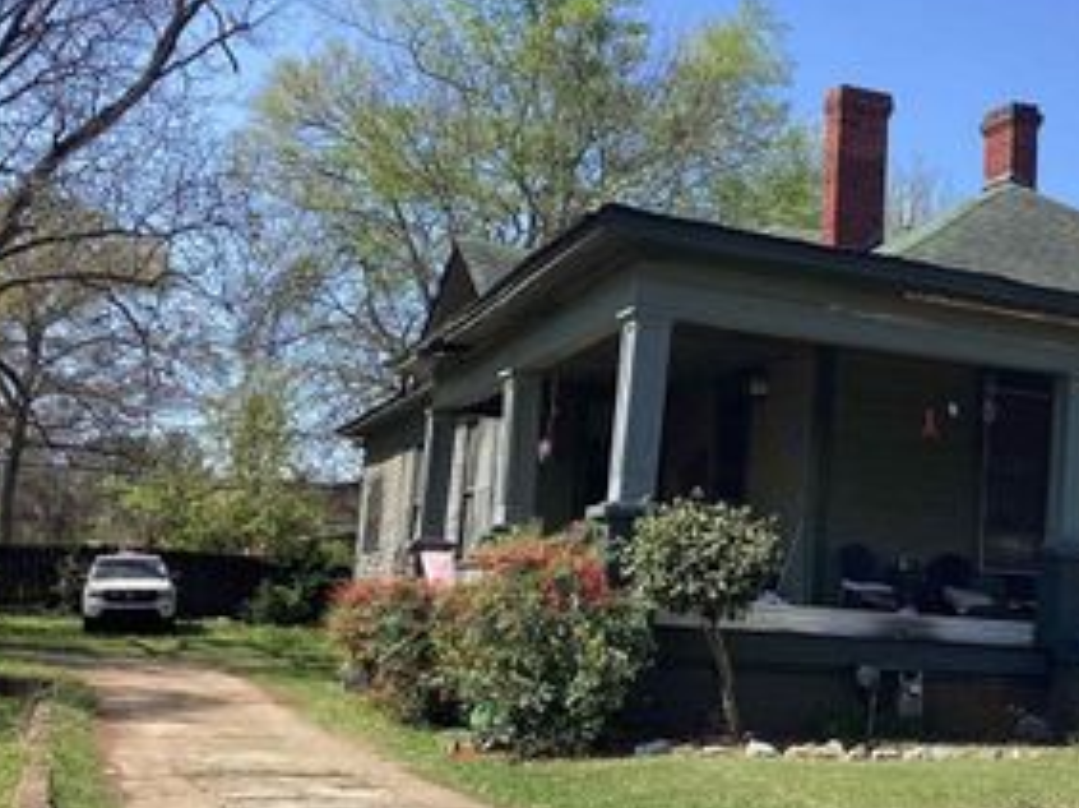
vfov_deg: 26.5
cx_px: 838
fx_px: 1713
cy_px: 438
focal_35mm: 55
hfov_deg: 34.1
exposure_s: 1/867
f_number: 2.4
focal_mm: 3.3
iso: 25
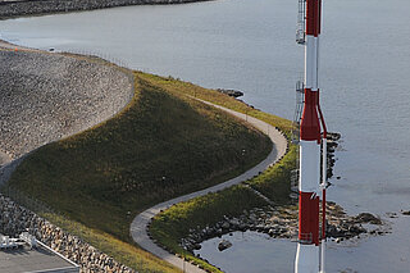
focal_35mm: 165
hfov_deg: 12.4
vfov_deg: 8.3
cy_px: 252
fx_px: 1878
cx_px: 35
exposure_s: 1/640
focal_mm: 40
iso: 200
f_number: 5.6
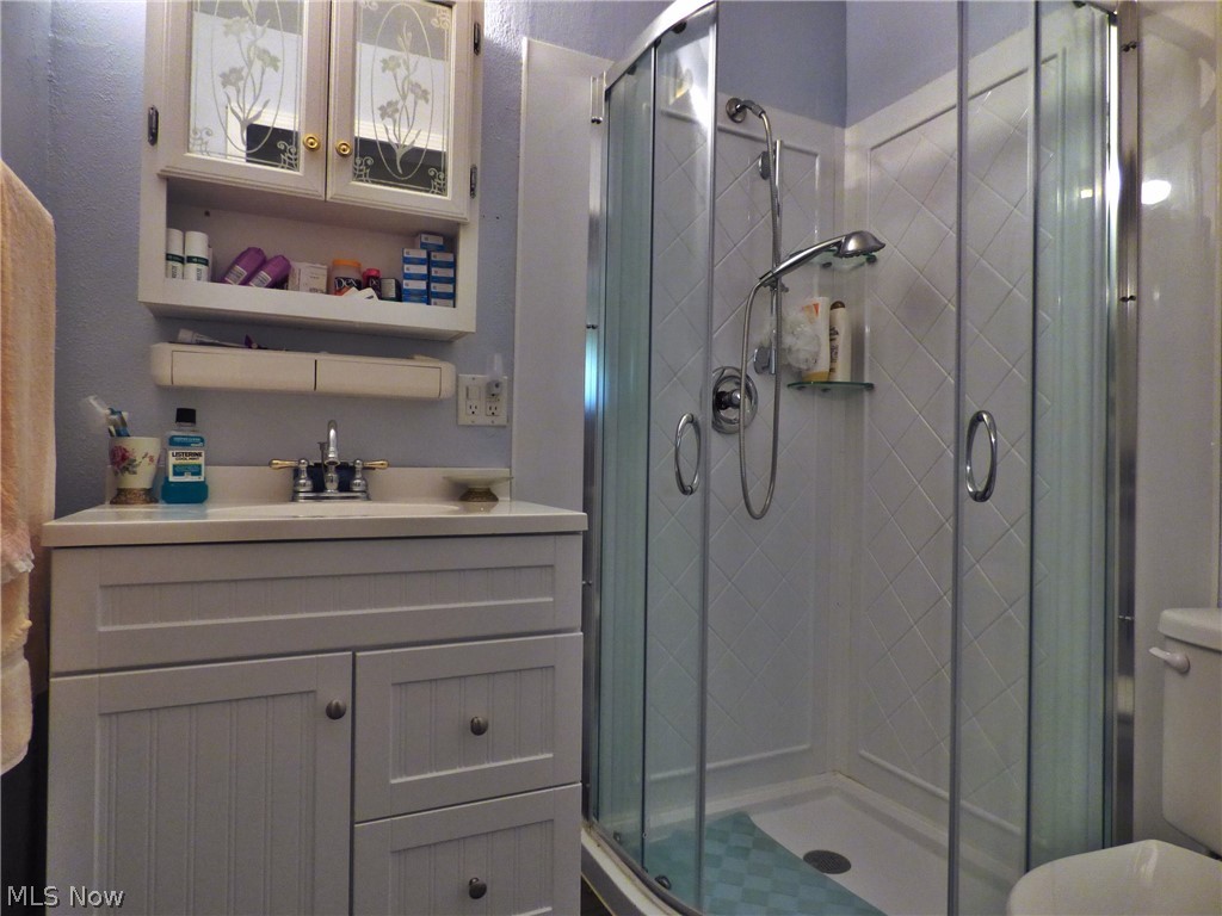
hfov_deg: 81.7
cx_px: 611
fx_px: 706
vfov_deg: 66.0
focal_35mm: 20
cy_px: 458
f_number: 2.8
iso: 400
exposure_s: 1/25
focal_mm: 3.58
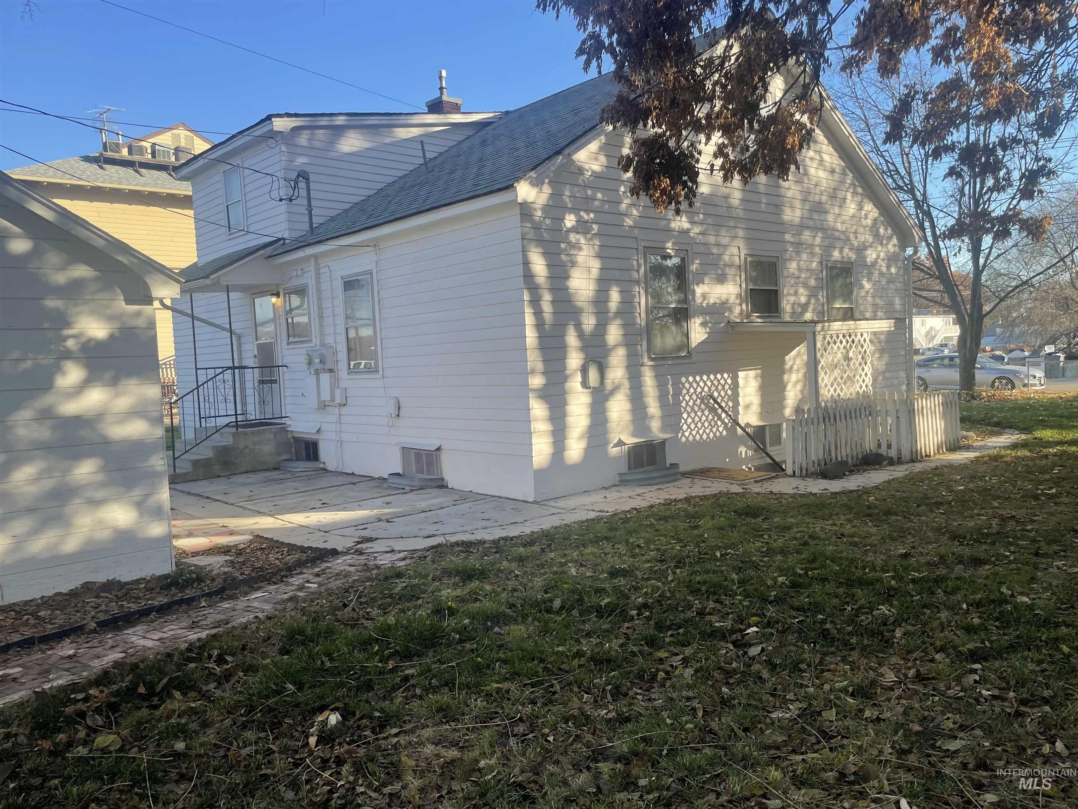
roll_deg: +2.9
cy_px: 404
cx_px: 539
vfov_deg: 53.1
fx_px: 810
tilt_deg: -2.1
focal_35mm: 26
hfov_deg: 67.3
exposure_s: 1/875
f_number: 1.6
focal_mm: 4.2
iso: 32
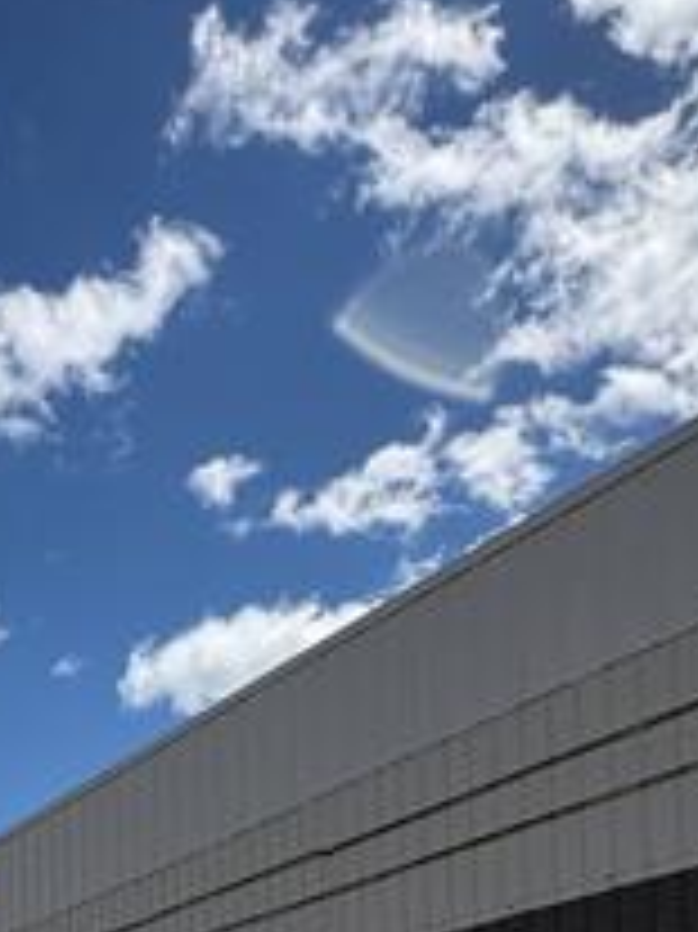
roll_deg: +1.9
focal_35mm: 52
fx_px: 1399
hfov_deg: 26.6
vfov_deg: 29.9
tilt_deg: +1.5
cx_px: 9
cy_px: 1193
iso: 50
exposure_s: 1/2985
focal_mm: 2.22
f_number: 2.2
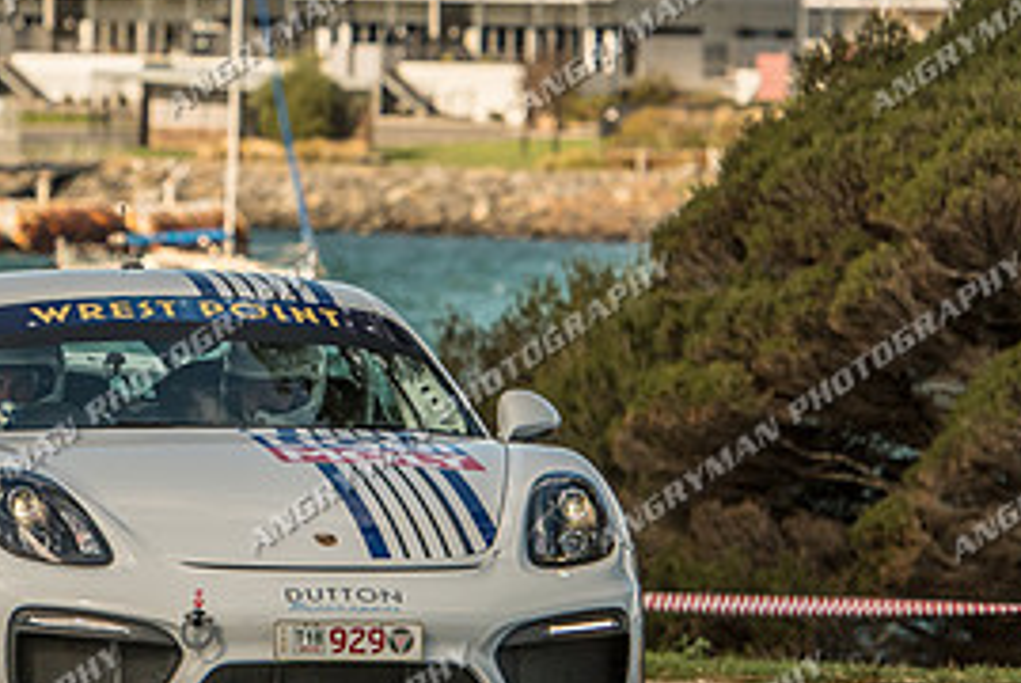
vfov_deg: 2.6
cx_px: 274
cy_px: 265
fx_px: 14792
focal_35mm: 521
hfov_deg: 4.0
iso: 160
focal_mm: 150
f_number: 4
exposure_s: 1/3200
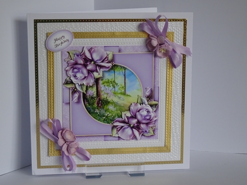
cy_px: 92
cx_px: 124
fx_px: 571
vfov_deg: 18.4
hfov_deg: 24.4
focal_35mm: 80
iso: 320
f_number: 5
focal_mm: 13.69
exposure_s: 1/80
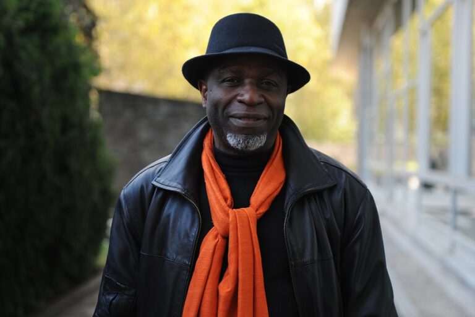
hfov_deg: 28.8
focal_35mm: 70
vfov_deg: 19.5
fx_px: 924
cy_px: 158
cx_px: 238
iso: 250
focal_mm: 70
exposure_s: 1/160
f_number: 2.8
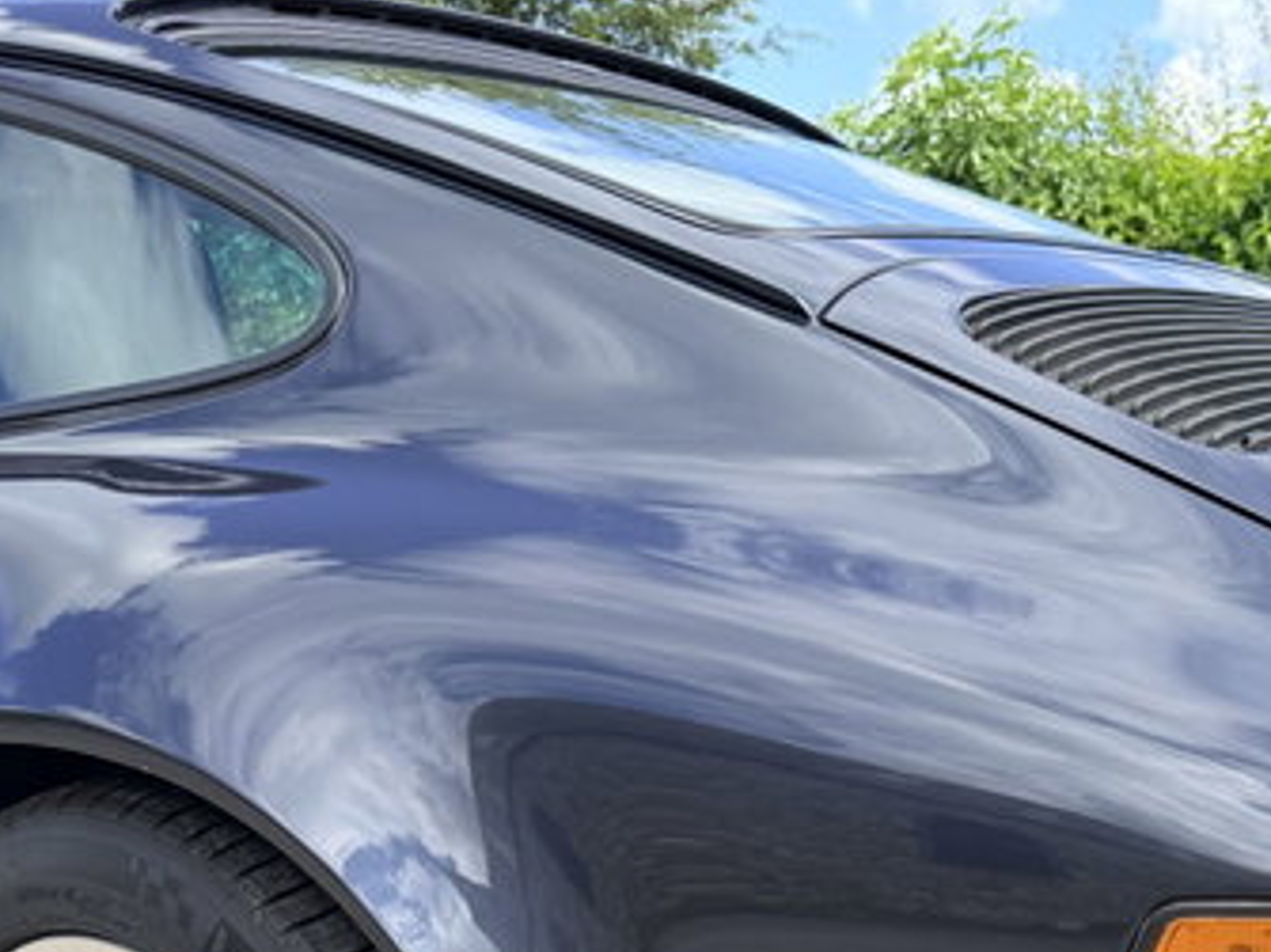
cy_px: 1039
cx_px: 937
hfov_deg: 34.3
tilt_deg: -13.1
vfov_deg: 24.8
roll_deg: +4.5
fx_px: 2019
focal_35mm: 55
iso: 80
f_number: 1.78
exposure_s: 1/1618
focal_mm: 6.76
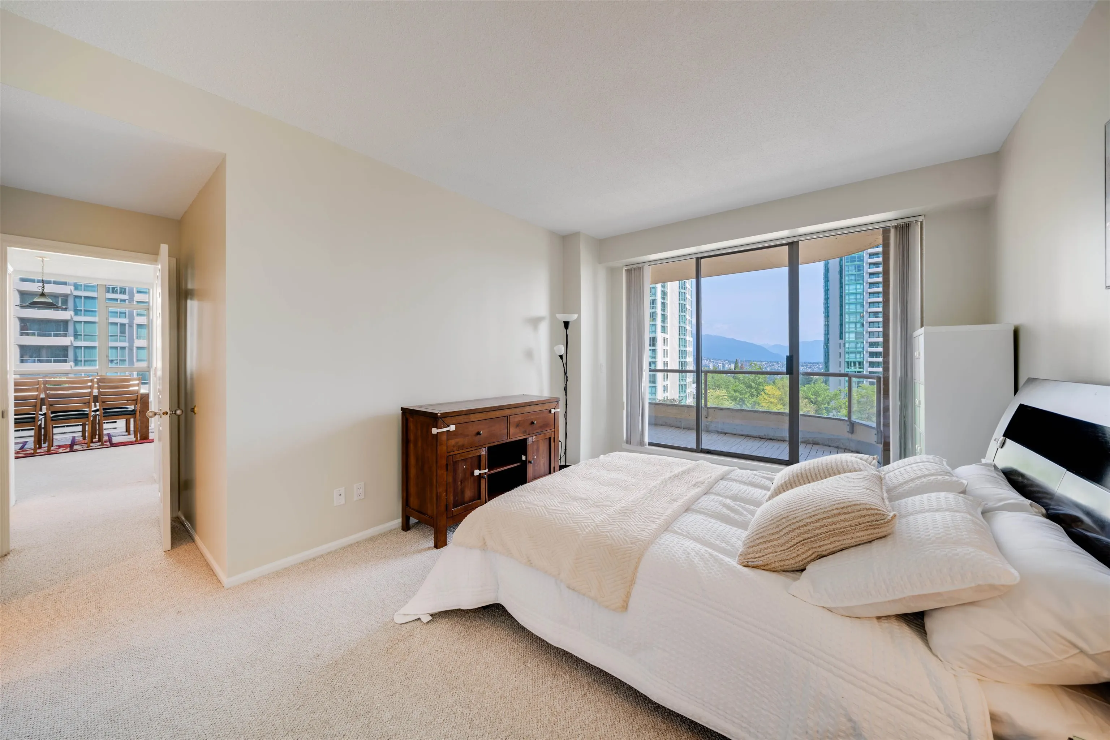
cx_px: 555
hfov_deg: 112.6
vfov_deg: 90.0
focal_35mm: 12
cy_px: 370
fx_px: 370
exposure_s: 1/200
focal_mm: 12
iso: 100
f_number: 6.3
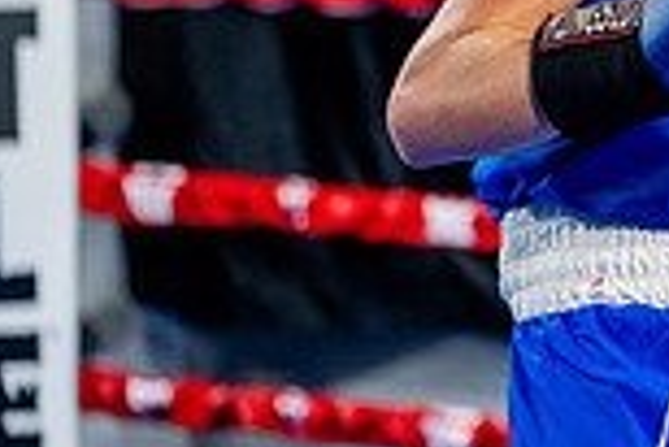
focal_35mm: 283
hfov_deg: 7.1
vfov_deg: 4.9
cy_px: 41
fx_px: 5264
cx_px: 1164
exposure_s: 1/1000
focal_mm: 75
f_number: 2
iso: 4000
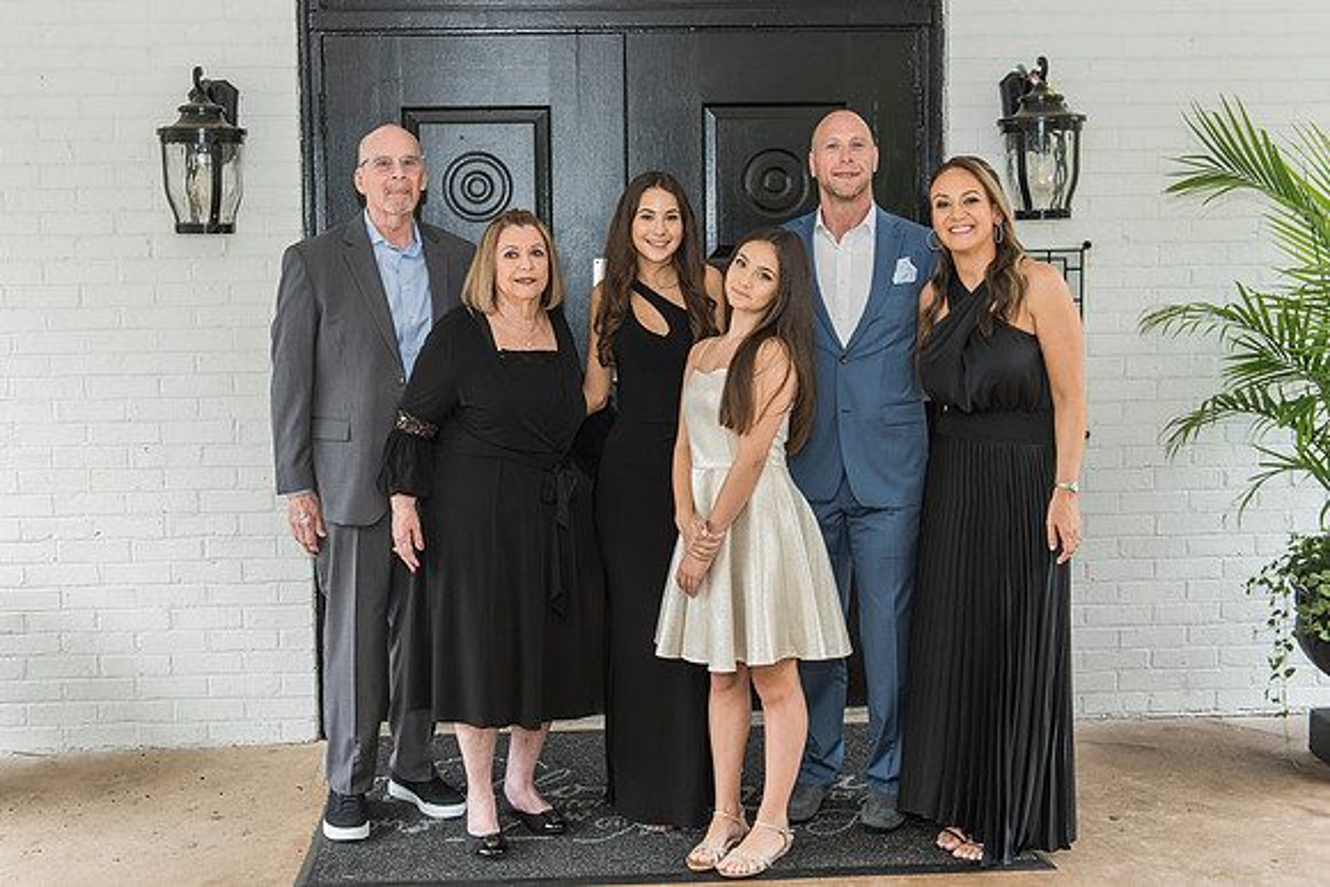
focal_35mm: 45
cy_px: 393
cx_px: 621
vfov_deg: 30.2
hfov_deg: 44.0
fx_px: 1645
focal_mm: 40
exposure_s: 1/125
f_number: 4.5
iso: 640
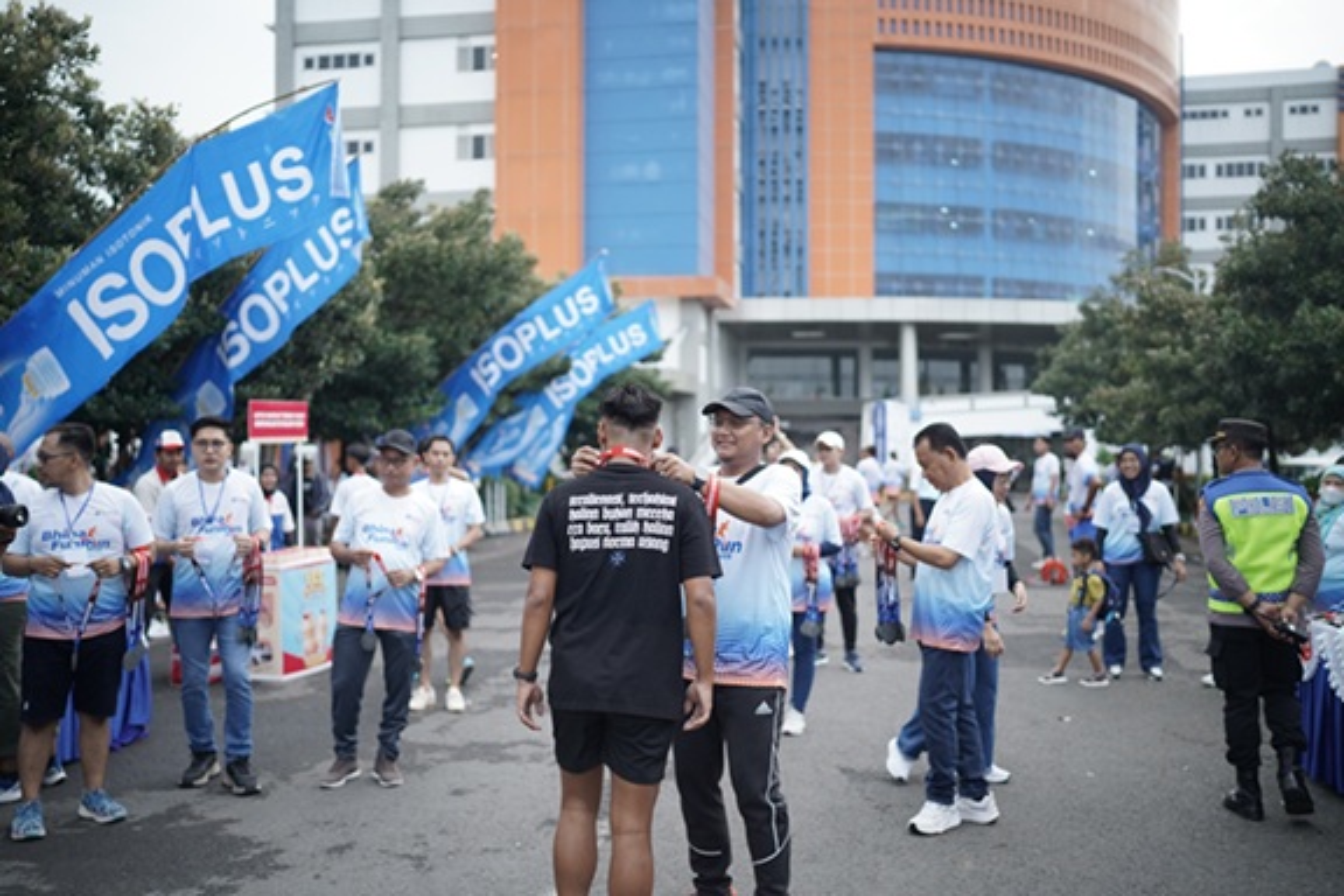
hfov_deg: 54.4
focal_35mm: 35
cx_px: 672
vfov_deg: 37.9
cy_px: 448
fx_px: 1307
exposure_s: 1/1250
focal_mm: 35
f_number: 1.6
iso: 500
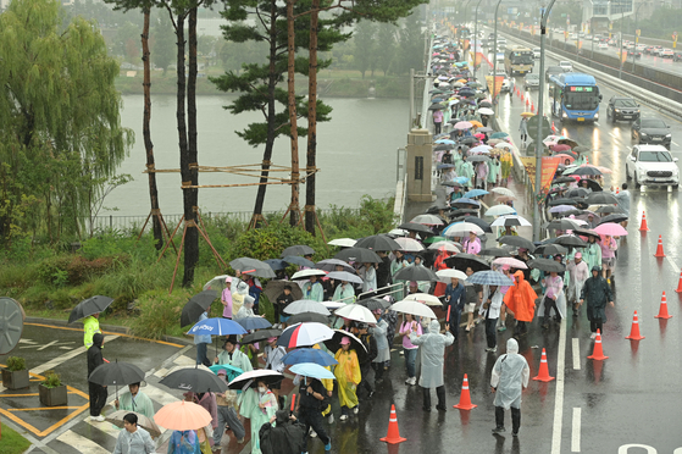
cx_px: 341
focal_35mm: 70
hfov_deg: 28.9
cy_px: 227
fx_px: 1325
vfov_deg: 19.4
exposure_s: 1/400
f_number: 2.8
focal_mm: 70
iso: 500
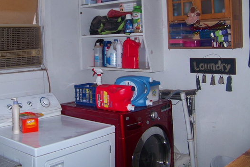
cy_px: 66
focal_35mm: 46
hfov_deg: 42.5
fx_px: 319
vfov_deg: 29.1
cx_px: 99
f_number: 2.8
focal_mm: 5.85
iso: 64
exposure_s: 1/125
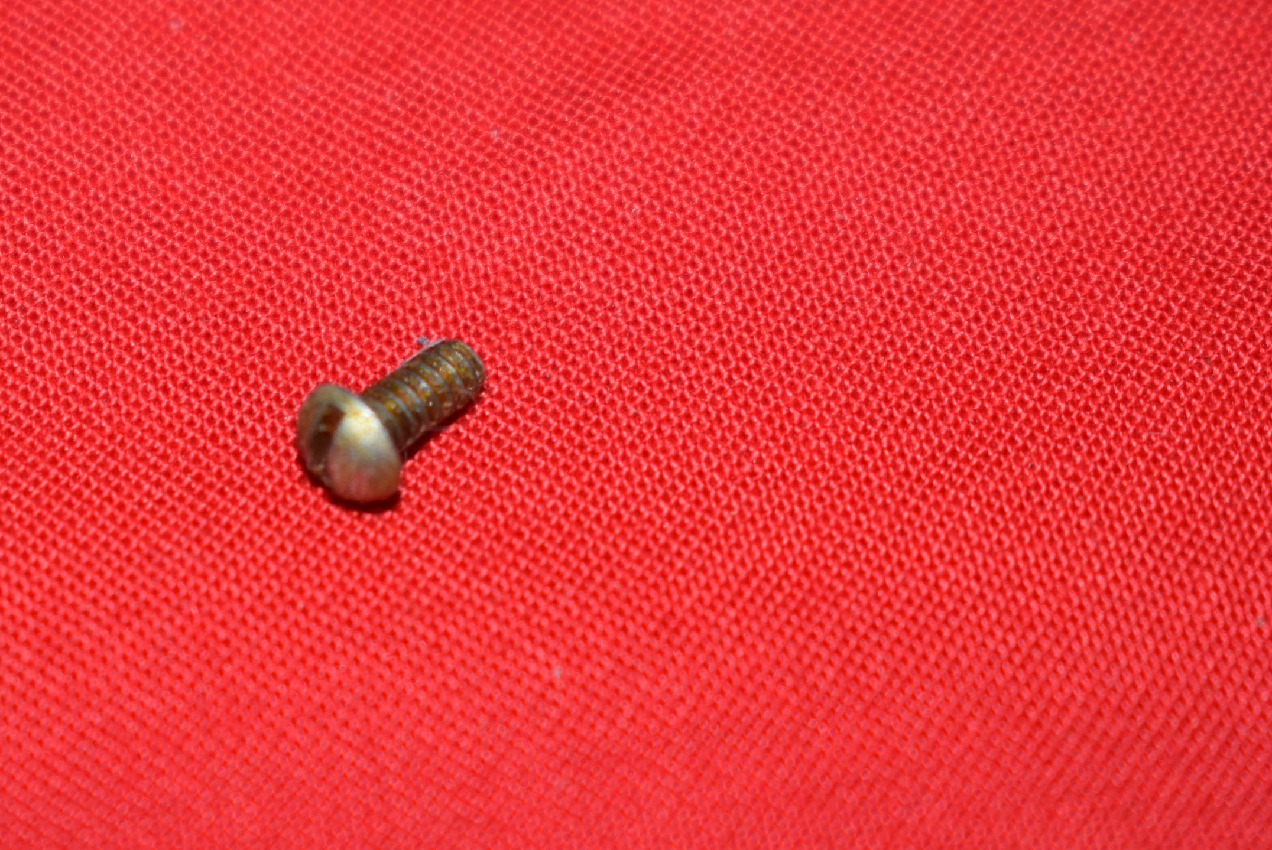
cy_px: 411
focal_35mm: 115
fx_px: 4056
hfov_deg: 17.8
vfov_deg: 12.0
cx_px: 403
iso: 400
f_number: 5.6
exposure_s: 1/125
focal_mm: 55
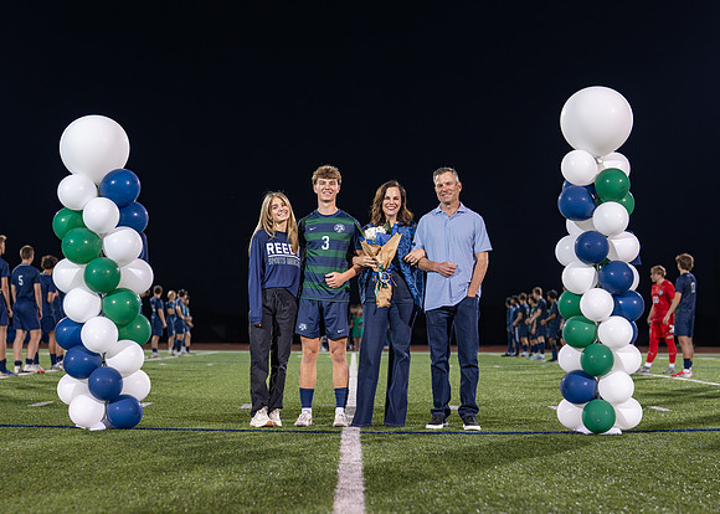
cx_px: 364
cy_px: 297
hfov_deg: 31.7
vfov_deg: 22.9
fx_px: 1269
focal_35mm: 62
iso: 1250
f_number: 2
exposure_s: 1/500
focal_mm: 50
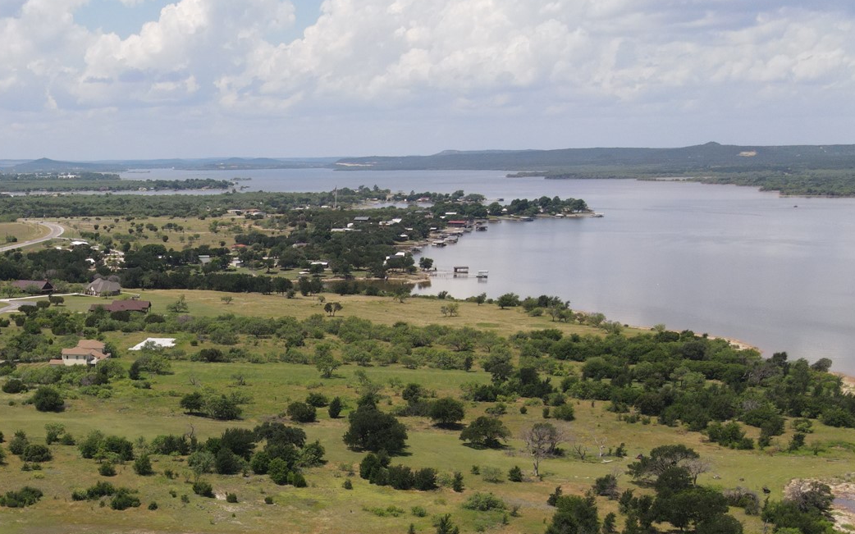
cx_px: 83
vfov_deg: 24.3
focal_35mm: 50
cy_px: 566
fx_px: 1165
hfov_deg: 37.6
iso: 100
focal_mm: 4.5
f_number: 2.8
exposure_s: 1/725
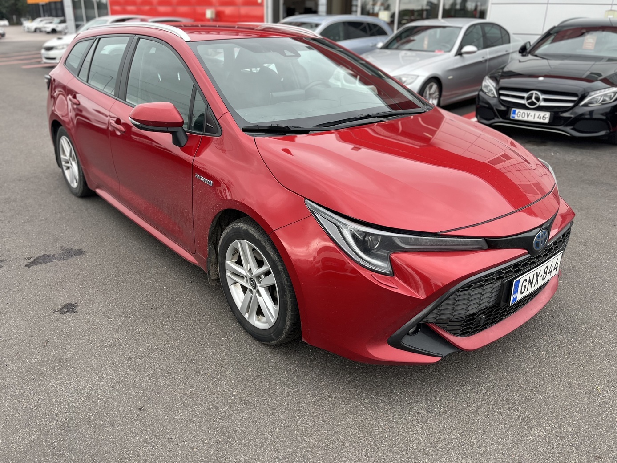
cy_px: 224
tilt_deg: -22.9
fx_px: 481
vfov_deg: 51.3
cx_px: 306
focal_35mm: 27
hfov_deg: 65.3
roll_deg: -1.3
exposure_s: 1/393
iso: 50
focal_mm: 5.1
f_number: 1.6
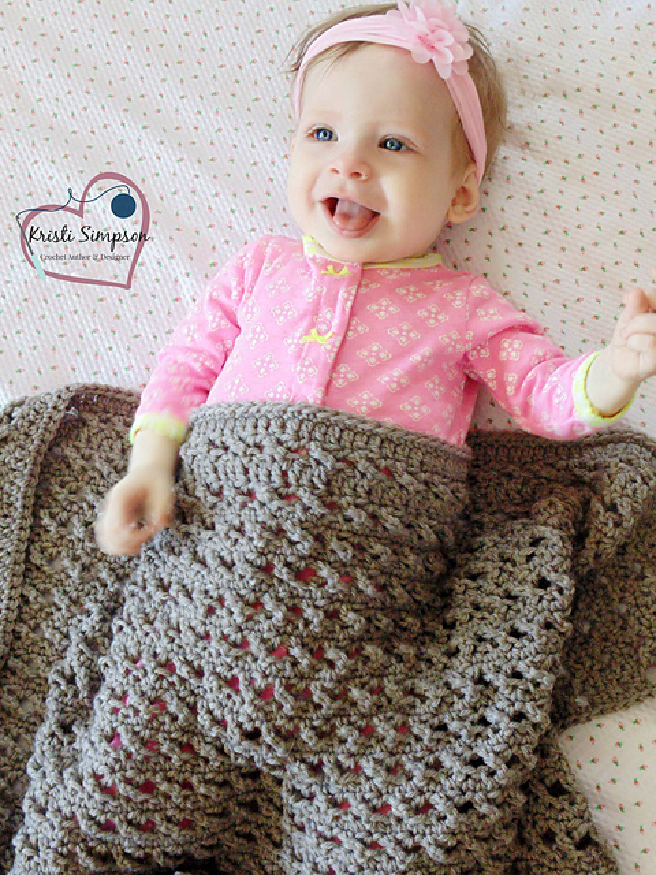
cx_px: 328
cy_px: 438
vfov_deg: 45.8
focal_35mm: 41
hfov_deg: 35.1
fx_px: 1036
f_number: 3.6
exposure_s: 1/30
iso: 250
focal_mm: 7.4
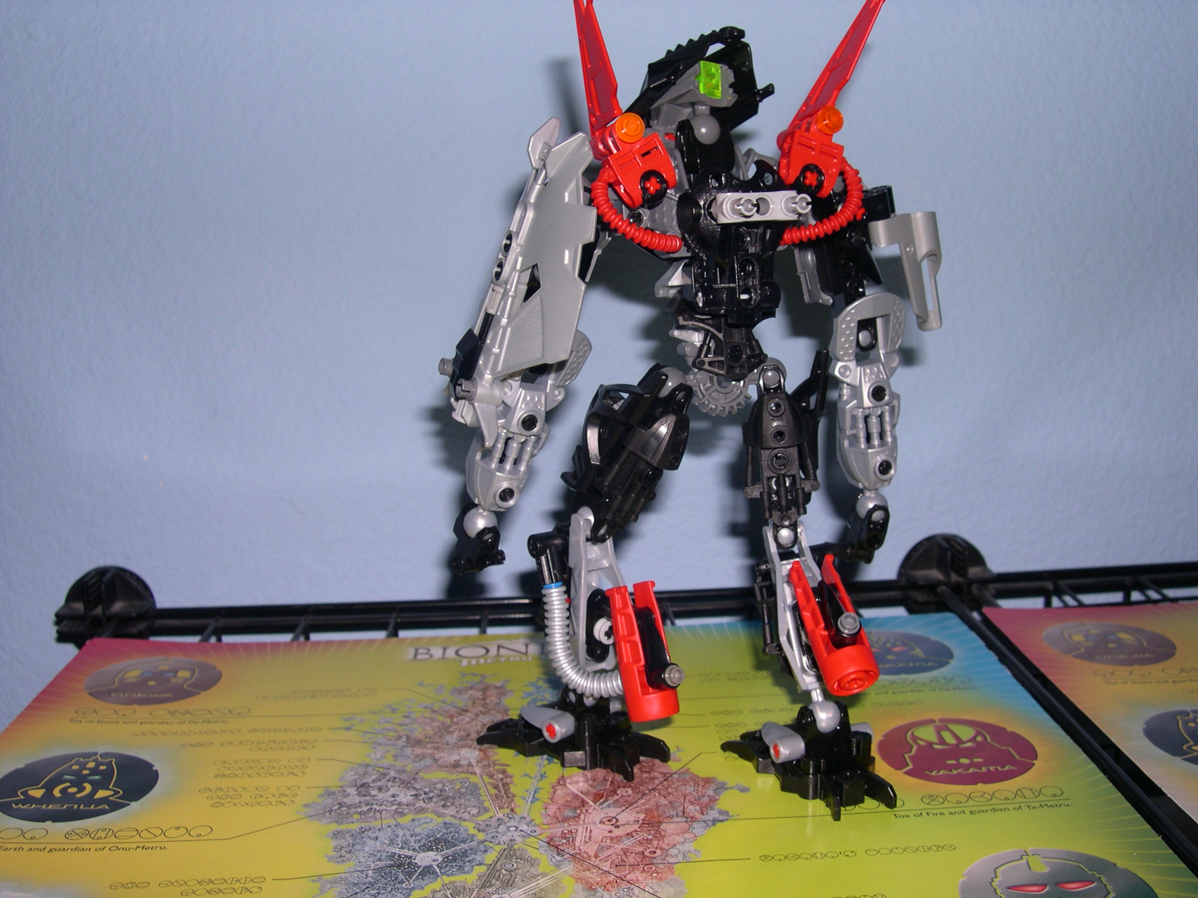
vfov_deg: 37.7
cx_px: 599
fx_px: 1315
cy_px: 449
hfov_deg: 49.0
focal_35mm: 38
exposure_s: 1/60
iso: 100
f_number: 7.6
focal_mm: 8
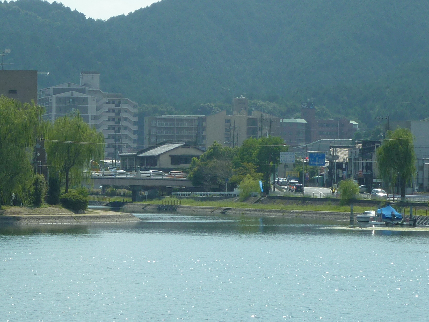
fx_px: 2466
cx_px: 195
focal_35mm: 199
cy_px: 132
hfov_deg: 9.9
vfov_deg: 7.5
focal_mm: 14.7
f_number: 5.6
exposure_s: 1/500
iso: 80
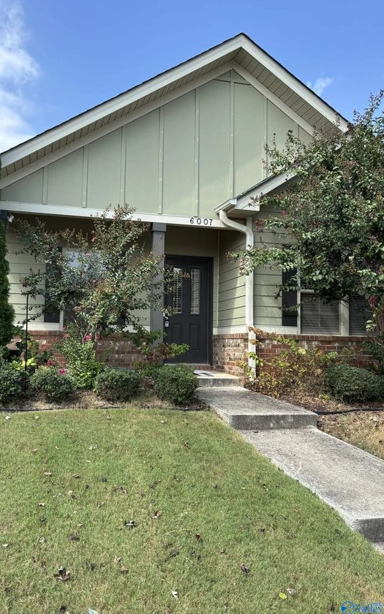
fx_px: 469
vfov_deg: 66.5
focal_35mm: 28
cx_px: 159
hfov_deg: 44.4
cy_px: 308
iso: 50
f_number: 1.6
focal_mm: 5.96
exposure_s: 1/1233
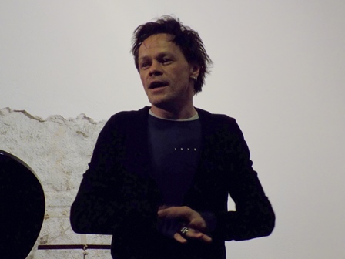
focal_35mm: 118
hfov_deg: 16.7
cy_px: 130
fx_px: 1176
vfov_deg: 12.6
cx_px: 172
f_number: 4.8
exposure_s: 1/30
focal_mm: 20.9
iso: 320
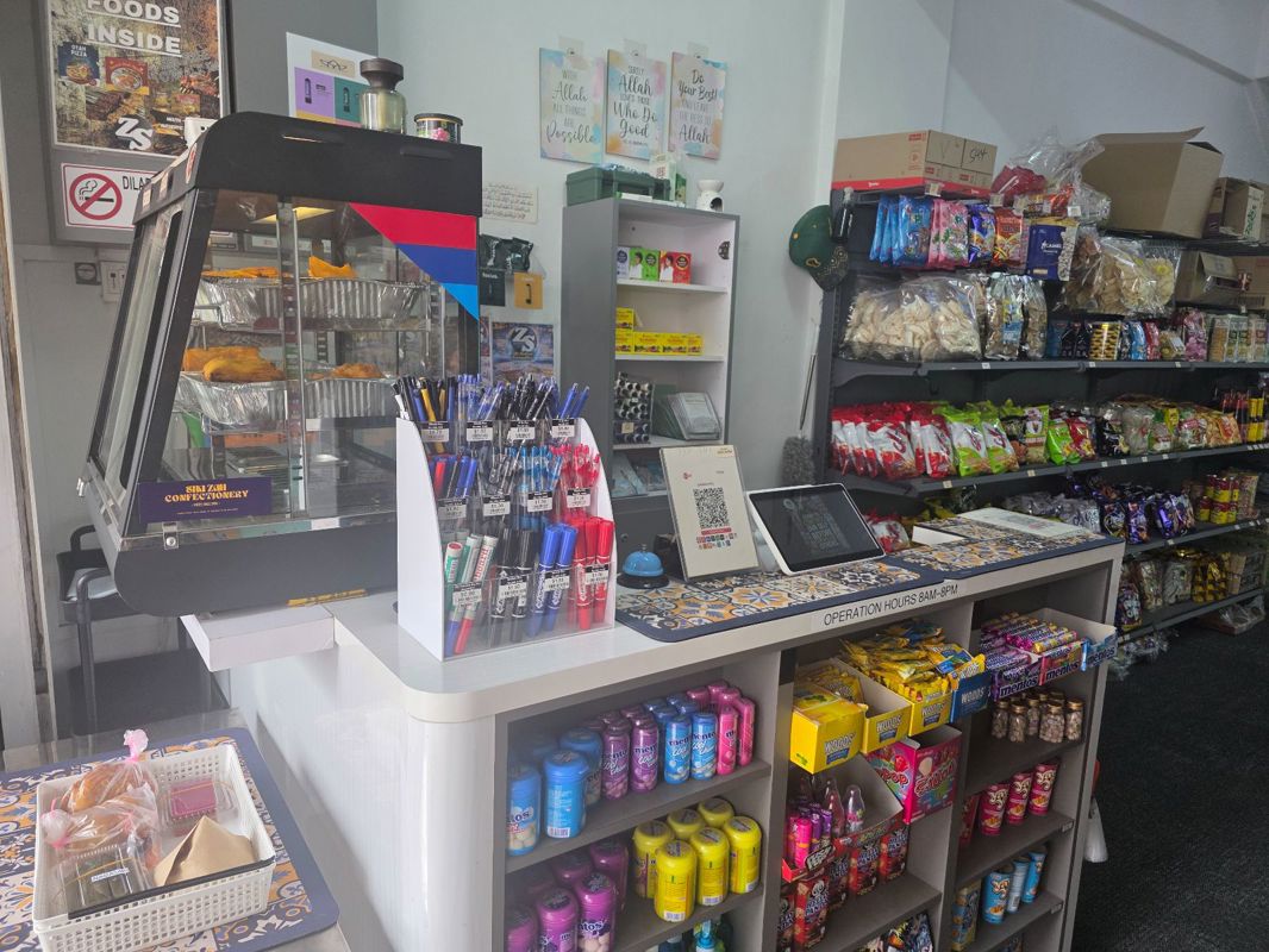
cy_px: 476
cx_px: 634
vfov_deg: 58.9
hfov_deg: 73.9
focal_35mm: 23
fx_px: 843
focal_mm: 6.3
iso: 100
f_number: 1.7
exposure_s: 1/120
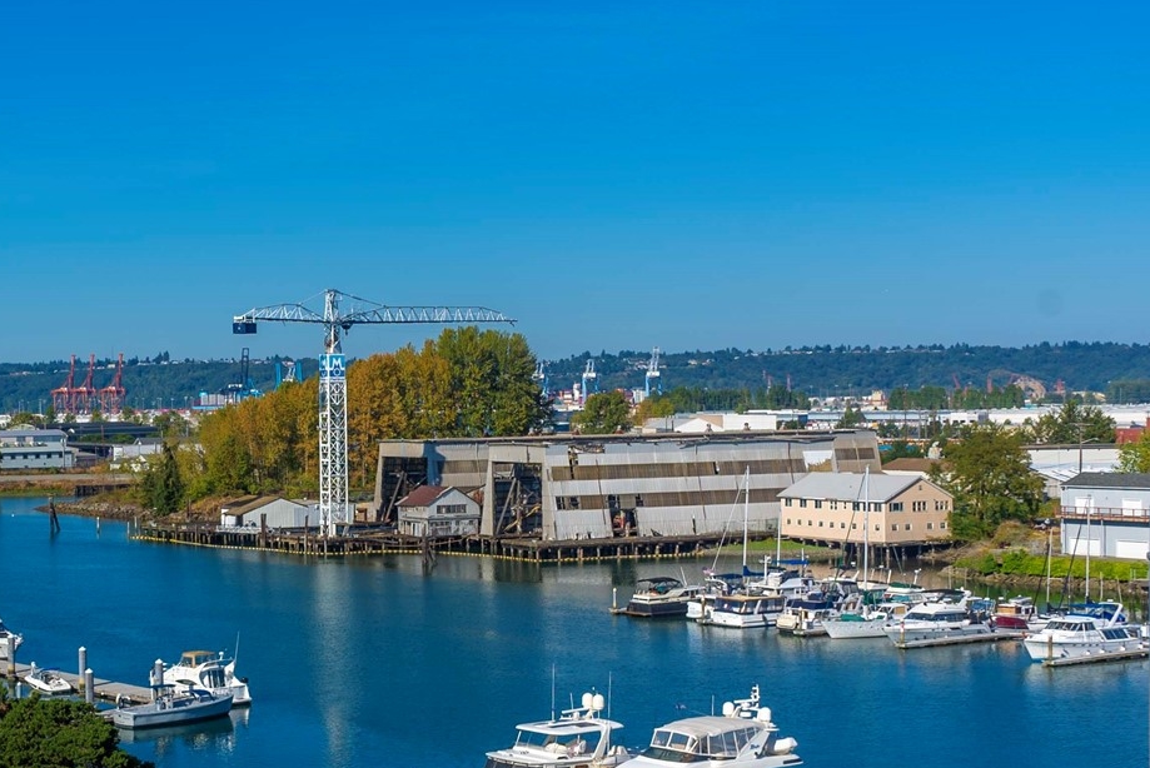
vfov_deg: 22.7
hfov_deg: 32.7
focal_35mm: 59
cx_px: 188
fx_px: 1886
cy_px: 614
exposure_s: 1/320
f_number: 7.1
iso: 80
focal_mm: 32
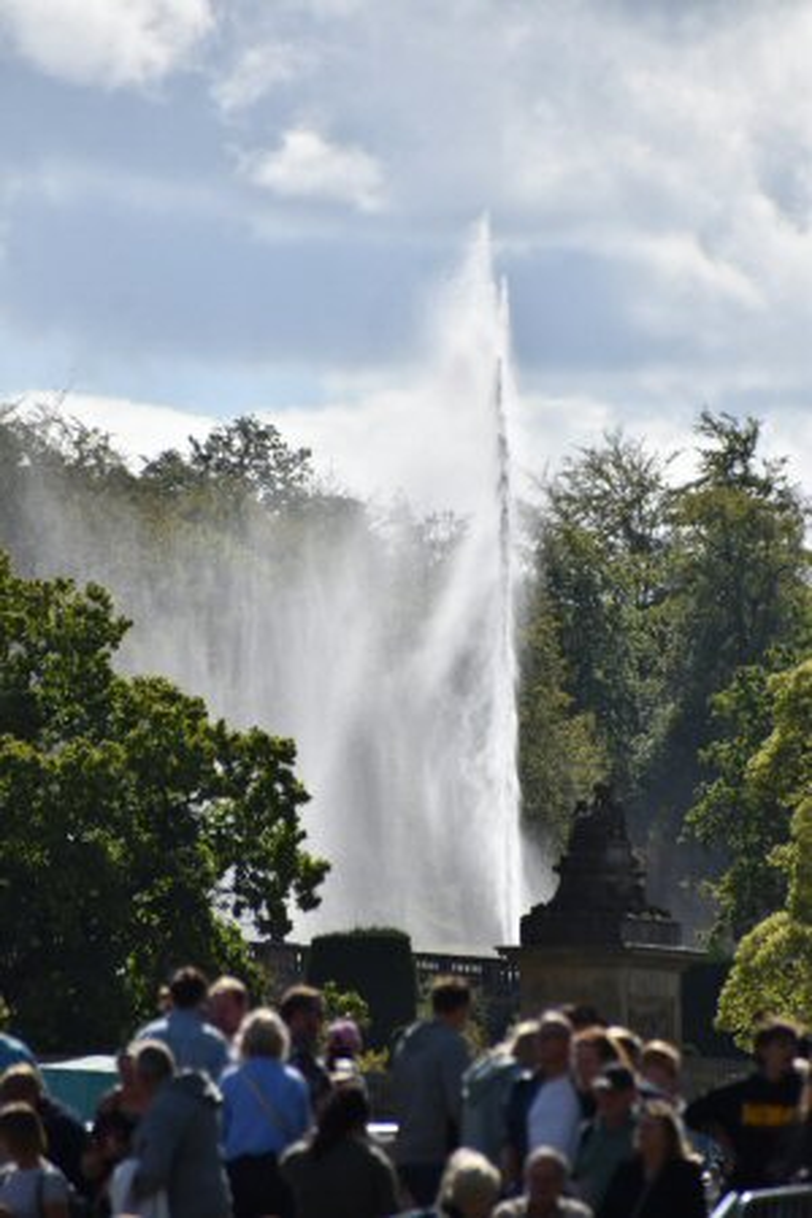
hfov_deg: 3.1
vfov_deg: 4.6
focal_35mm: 450
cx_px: 406
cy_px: 609
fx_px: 15224
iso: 360
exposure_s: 1/2000
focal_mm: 300
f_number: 8
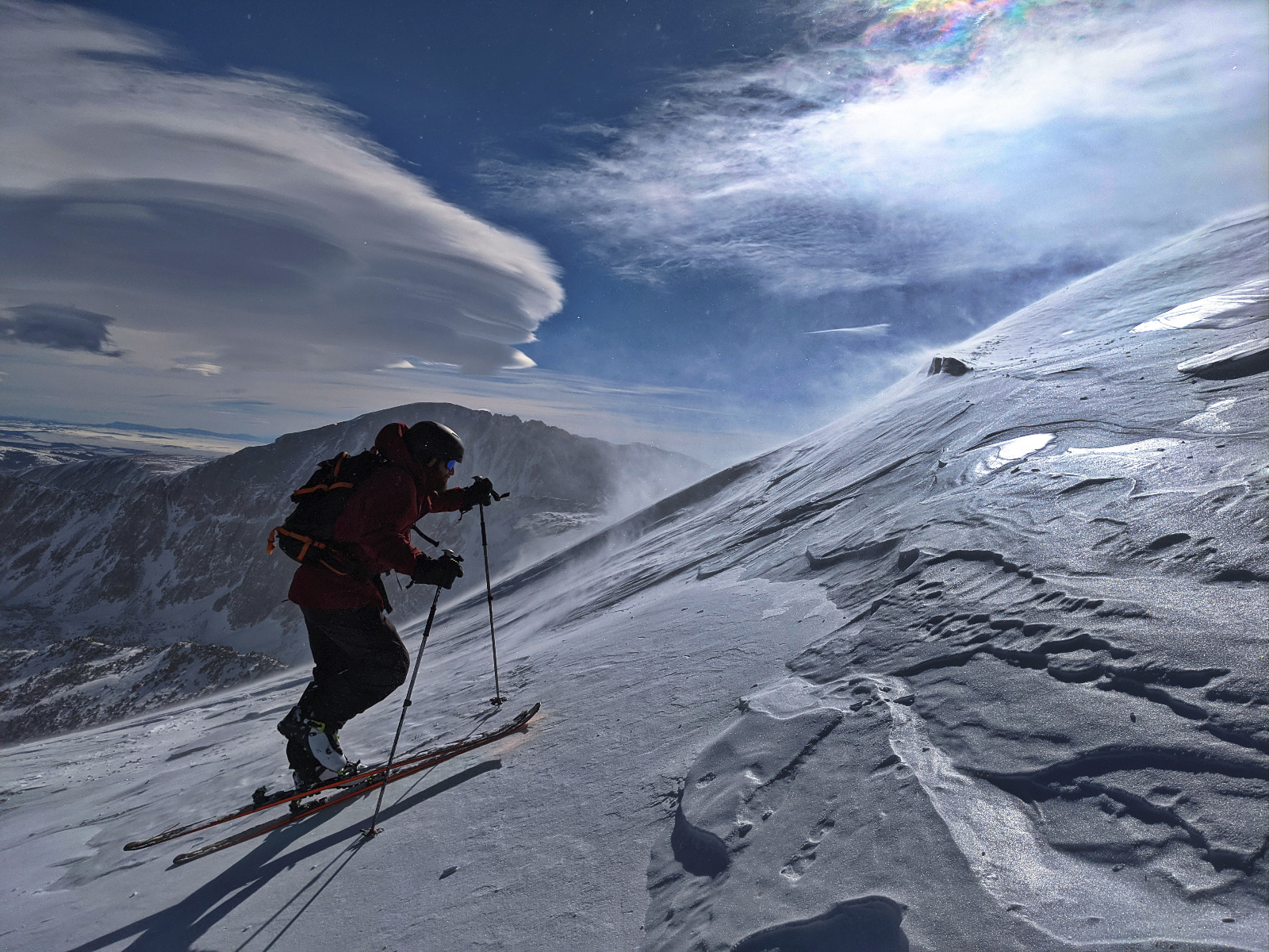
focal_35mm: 27
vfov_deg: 51.4
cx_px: 634
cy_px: 476
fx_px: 990
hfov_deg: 65.3
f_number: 1.73
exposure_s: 1/23256
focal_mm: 4.38
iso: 72
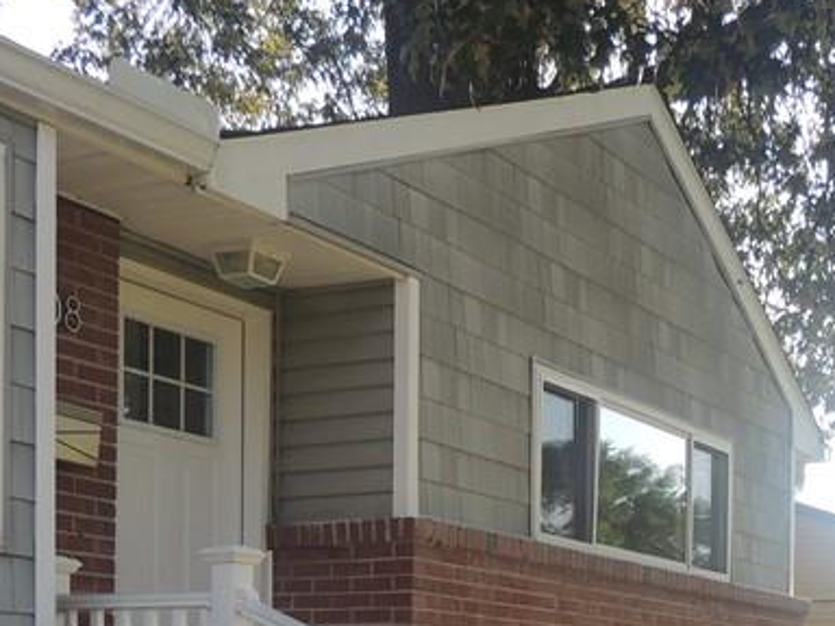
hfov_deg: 29.7
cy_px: 774
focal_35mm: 64
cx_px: 641
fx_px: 1544
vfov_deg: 21.2
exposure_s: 1/320
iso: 100
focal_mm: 4.3
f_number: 3
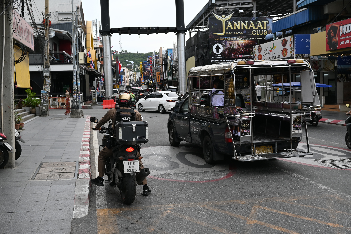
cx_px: 176
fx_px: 409
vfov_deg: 31.9
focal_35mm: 42
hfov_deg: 46.4
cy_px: 117
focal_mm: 28
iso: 180
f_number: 5.6
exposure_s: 1/250
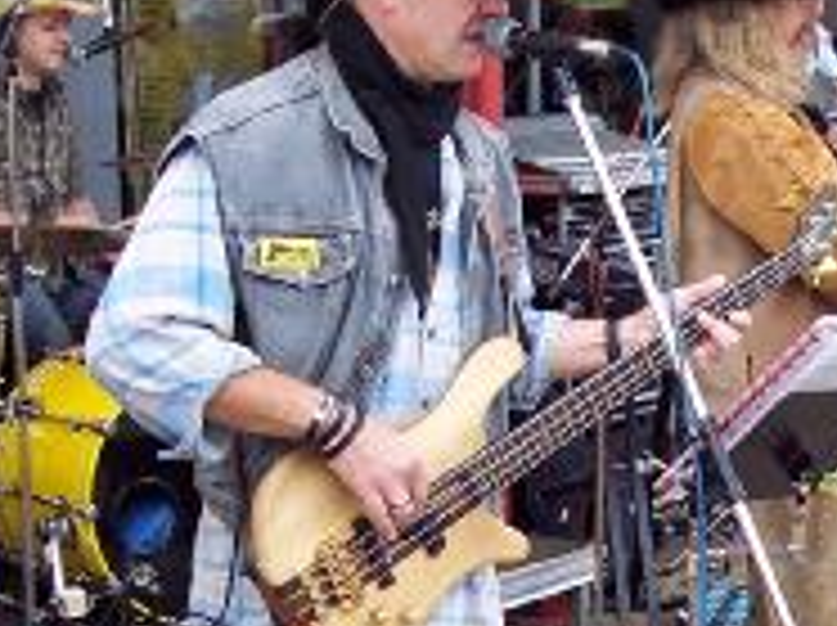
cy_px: 502
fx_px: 2536
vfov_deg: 14.0
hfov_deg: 18.5
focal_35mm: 105
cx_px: 688
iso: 100
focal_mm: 8
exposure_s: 1/180
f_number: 3.4
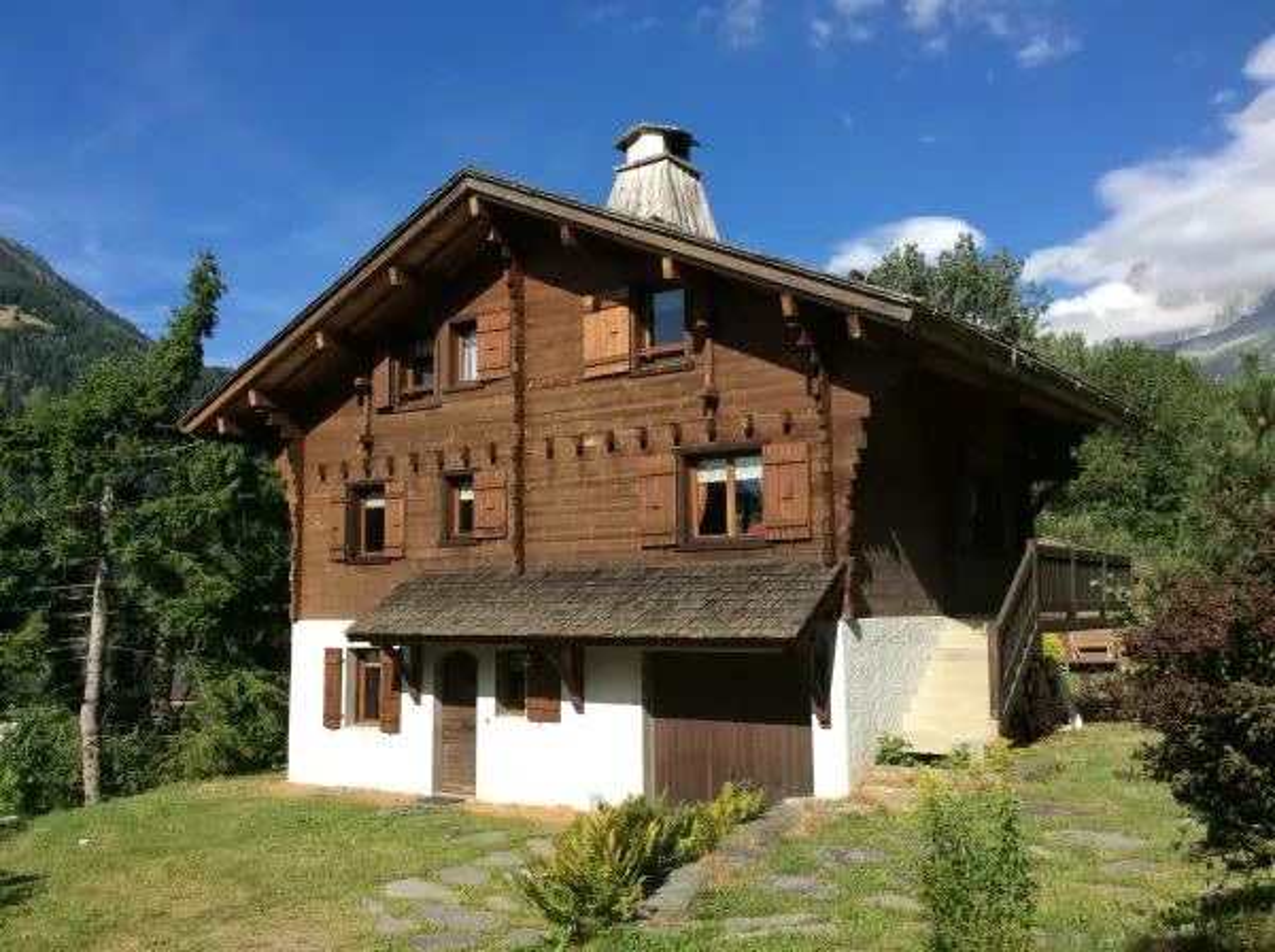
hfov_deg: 56.9
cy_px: 476
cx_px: 638
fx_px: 1177
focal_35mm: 32
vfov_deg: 44.0
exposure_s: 1/1244
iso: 32
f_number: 2.4
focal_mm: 3.3
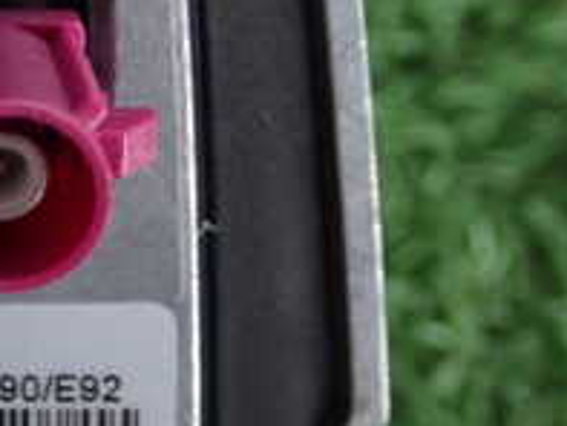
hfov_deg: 13.0
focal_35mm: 143
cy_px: -3
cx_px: -288
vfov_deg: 10.3
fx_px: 2344
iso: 1000
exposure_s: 1/13
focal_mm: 8.4
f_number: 3.1
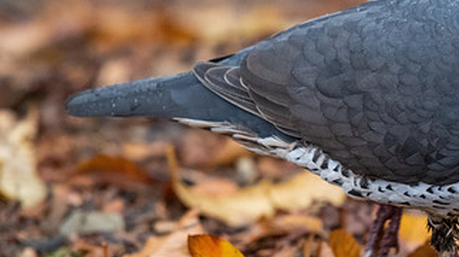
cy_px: 111
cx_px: 413
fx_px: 8889
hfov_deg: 3.0
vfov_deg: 1.7
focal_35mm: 731
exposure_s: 1/320
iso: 3200
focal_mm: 360
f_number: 5.6
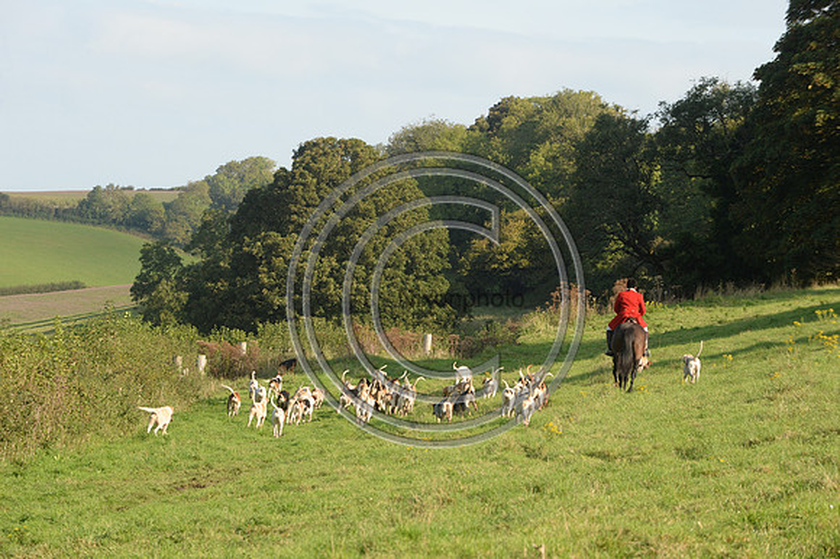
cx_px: 420
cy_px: 280
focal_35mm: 200
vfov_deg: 6.9
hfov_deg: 10.3
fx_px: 4664
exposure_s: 1/640
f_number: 8
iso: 800
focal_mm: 200
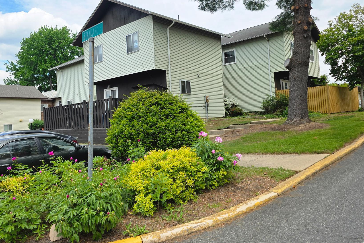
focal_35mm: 30
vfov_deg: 43.5
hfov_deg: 61.9
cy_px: 100
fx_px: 303
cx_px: 178
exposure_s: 1/5608
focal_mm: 6.3
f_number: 1.7
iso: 80
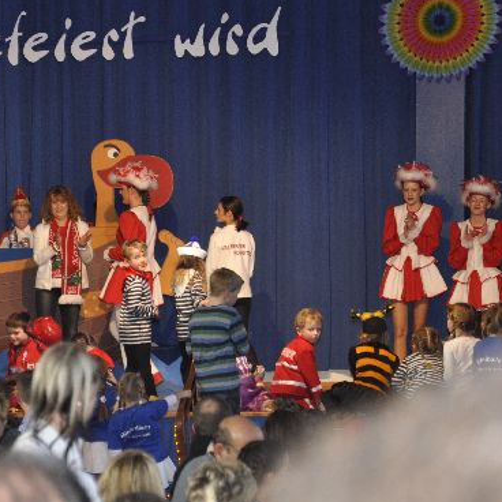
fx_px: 3854
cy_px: 338
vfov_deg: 7.4
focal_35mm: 235
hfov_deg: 7.4
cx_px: 5
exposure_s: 1/60
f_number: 5.6
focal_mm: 85
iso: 720
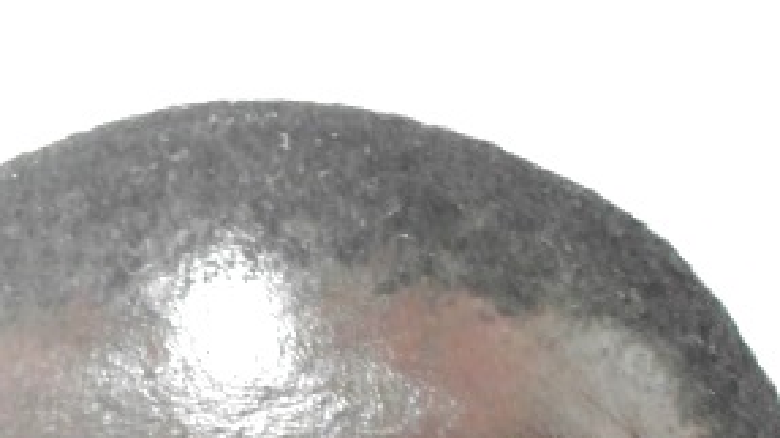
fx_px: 7482
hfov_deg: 6.0
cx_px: 147
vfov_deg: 3.3
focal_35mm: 362
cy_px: 1262
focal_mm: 16.5
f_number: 3.9
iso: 400
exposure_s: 1/20
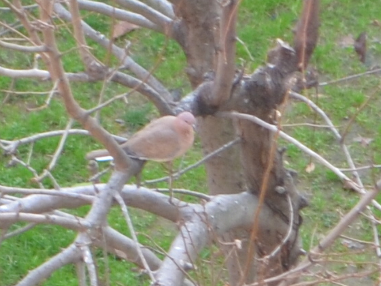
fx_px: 997
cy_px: 142
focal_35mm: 91
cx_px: 171
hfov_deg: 21.6
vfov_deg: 16.3
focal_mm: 55
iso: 400
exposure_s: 1/125
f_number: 5.6
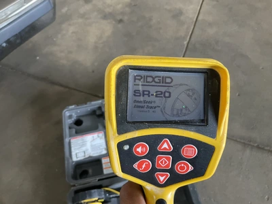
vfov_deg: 48.2
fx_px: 228
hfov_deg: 61.7
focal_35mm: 29
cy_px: 102
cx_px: 136
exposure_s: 1/60
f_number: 1.8
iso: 80
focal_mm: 3
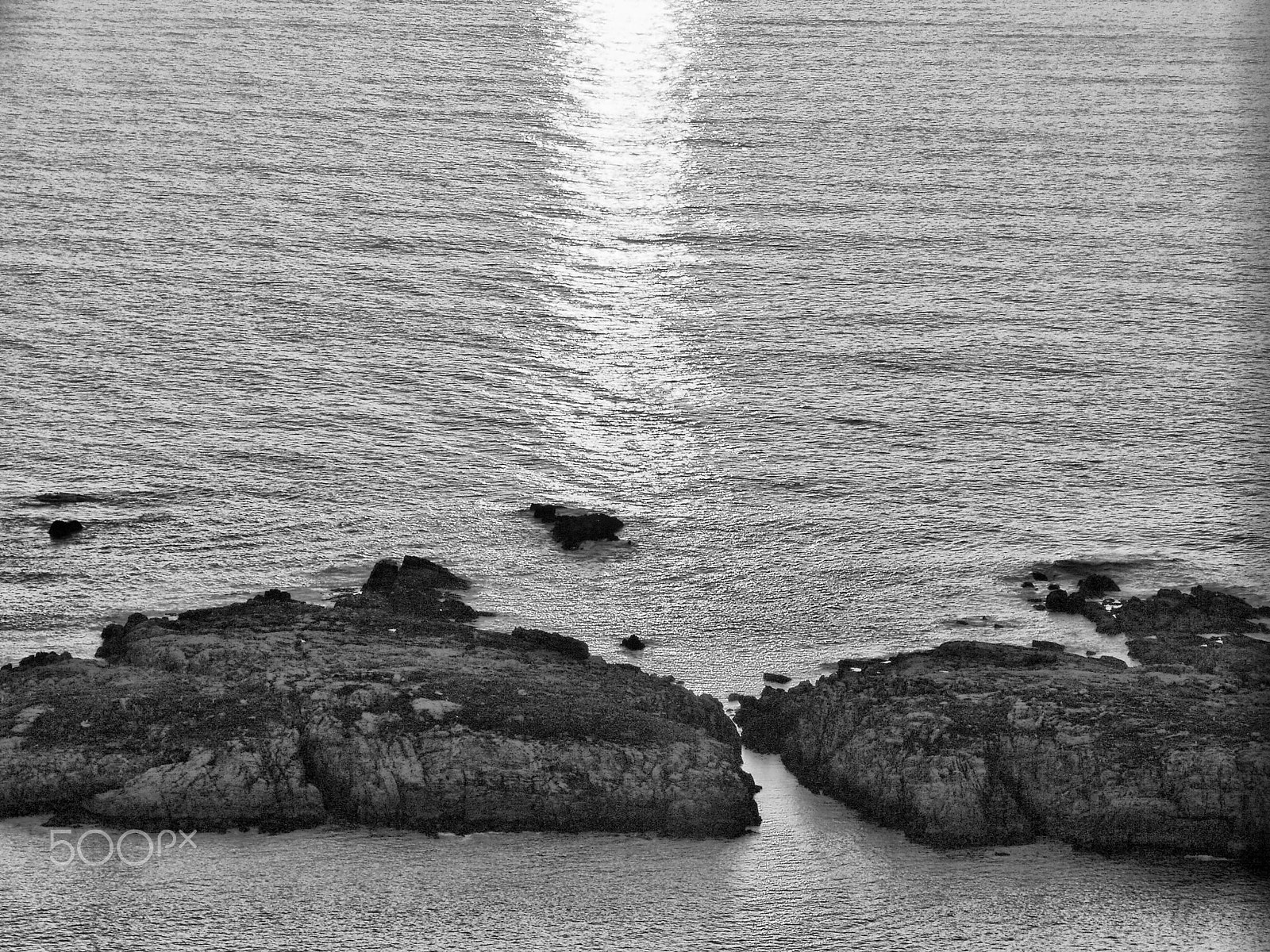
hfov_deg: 13.2
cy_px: 476
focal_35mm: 150
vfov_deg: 9.9
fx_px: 5503
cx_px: 635
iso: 50
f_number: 5
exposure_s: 1/640
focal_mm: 38.7
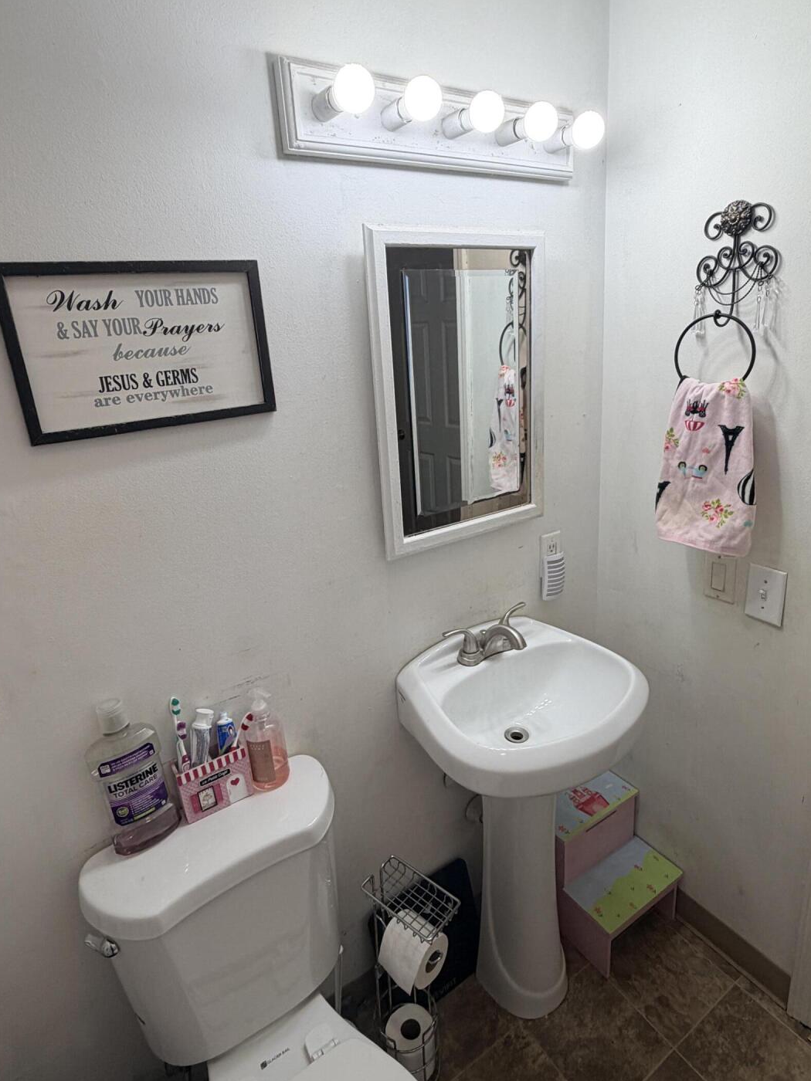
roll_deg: +2.9
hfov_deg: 65.9
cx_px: 422
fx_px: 625
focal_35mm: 20
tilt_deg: -14.8
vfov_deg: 81.7
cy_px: 508
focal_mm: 2.22
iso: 64
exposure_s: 1/120
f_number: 2.2
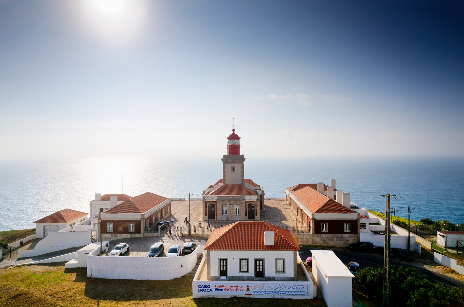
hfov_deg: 78.7
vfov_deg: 57.0
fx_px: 283
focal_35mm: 22
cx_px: 232
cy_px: 154
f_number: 2.8
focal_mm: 8.38
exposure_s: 1/5000
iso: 100
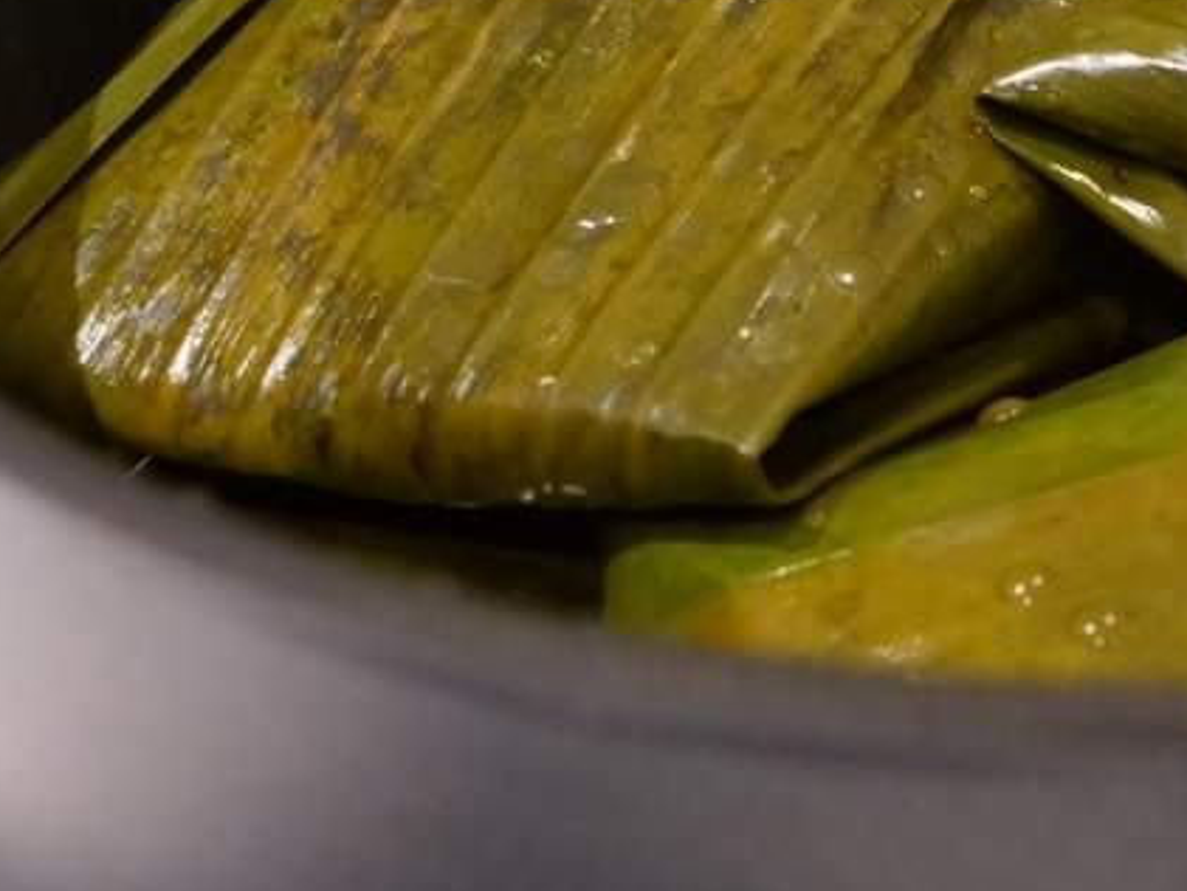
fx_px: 4493
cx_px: 1331
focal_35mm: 131
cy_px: 8
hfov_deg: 14.7
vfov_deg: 11.2
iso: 2000
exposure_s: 1/60
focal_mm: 23
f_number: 3.4
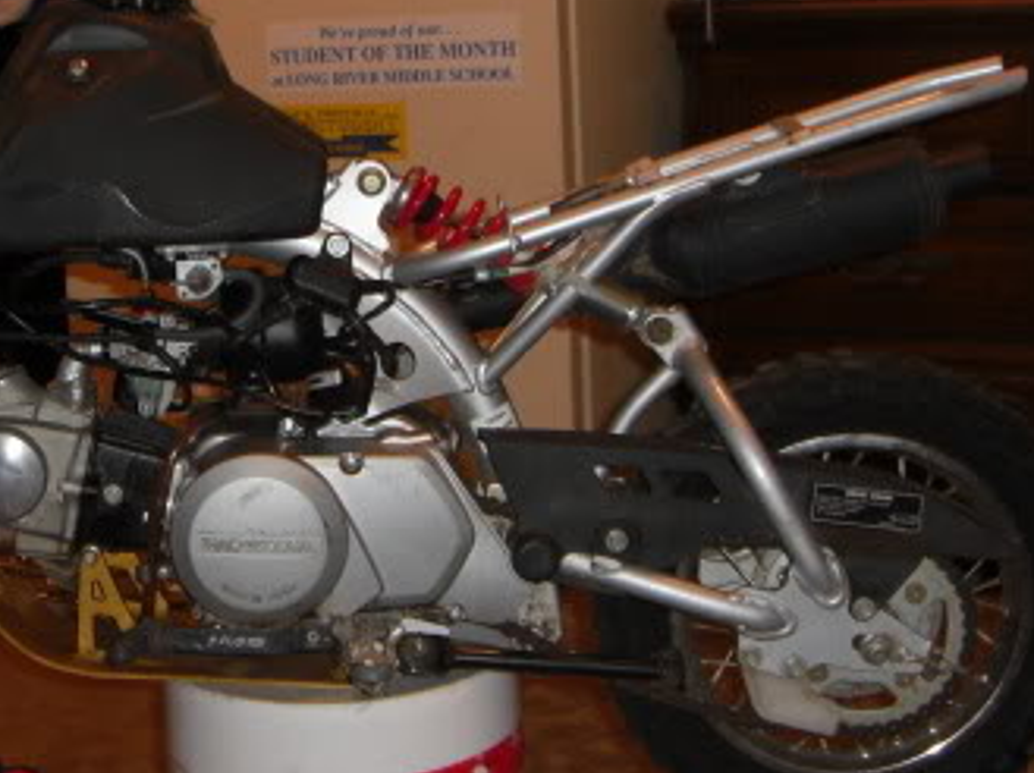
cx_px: 198
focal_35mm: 74
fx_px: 2208
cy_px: 226
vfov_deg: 19.8
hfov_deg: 25.9
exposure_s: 1/30
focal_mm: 7.9
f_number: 2.8
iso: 200
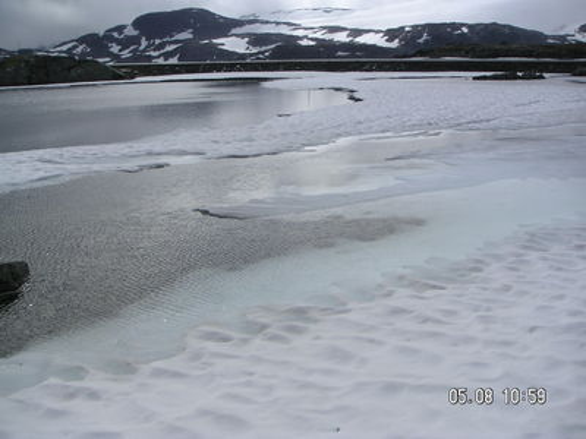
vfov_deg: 37.7
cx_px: 293
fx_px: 643
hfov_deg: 49.0
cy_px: 220
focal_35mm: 38
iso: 50
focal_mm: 6
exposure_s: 1/500
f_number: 6.7
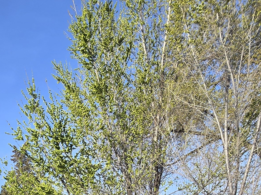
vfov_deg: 24.8
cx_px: 26
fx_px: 332
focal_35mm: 44
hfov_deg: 39.8
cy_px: 296
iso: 50
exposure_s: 1/1290
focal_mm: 2.2
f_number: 2.2
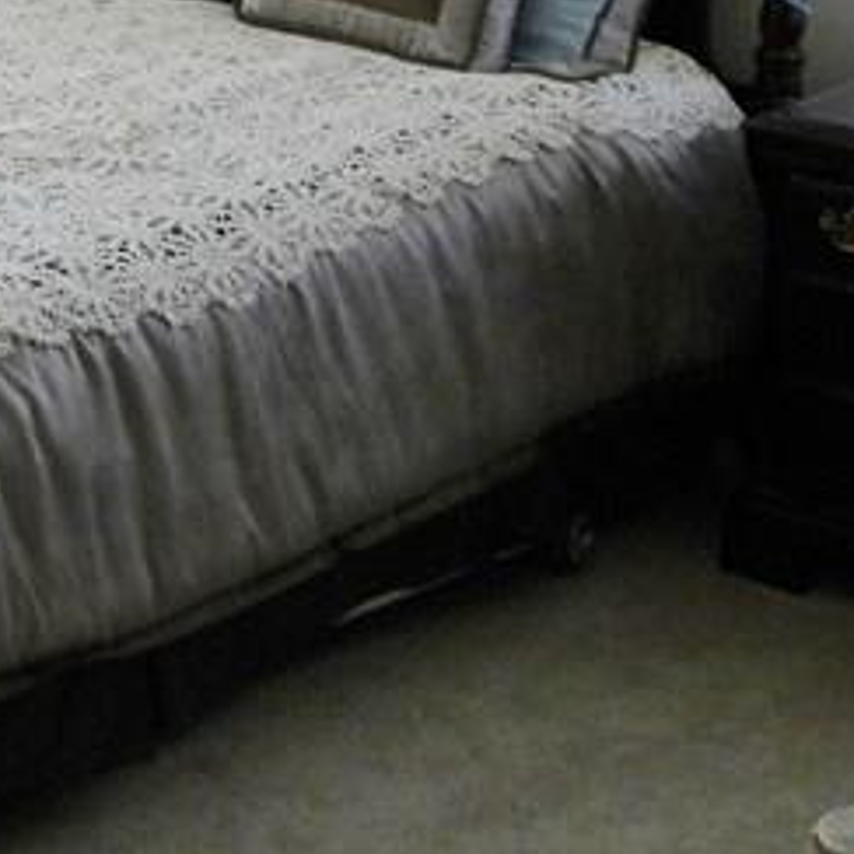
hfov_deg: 15.4
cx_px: -441
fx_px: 2903
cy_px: -66
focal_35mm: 104
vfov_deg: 16.3
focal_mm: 5
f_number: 3.5
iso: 255
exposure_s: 1/59.8
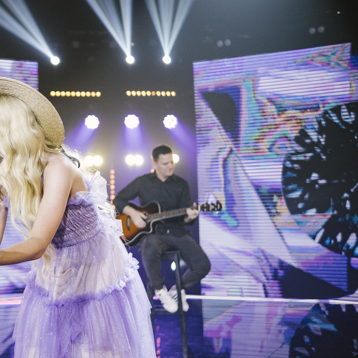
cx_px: 27
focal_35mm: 56
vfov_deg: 30.5
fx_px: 655
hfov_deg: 29.2
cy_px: 153
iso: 800
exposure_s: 1/1000
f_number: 1.4
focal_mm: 23
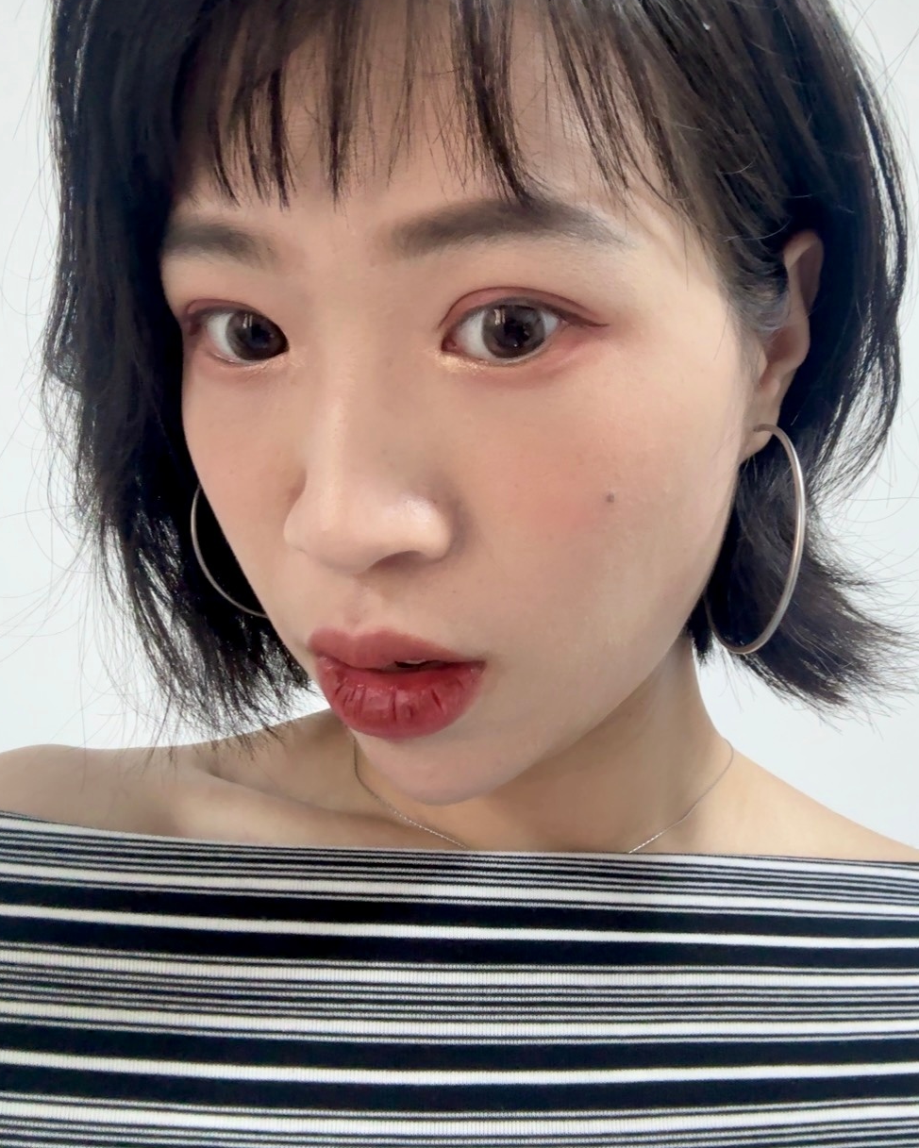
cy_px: 444
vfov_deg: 59.8
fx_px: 986
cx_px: 514
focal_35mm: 29
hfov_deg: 49.9
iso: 250
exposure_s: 1/50
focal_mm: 2.69
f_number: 1.9
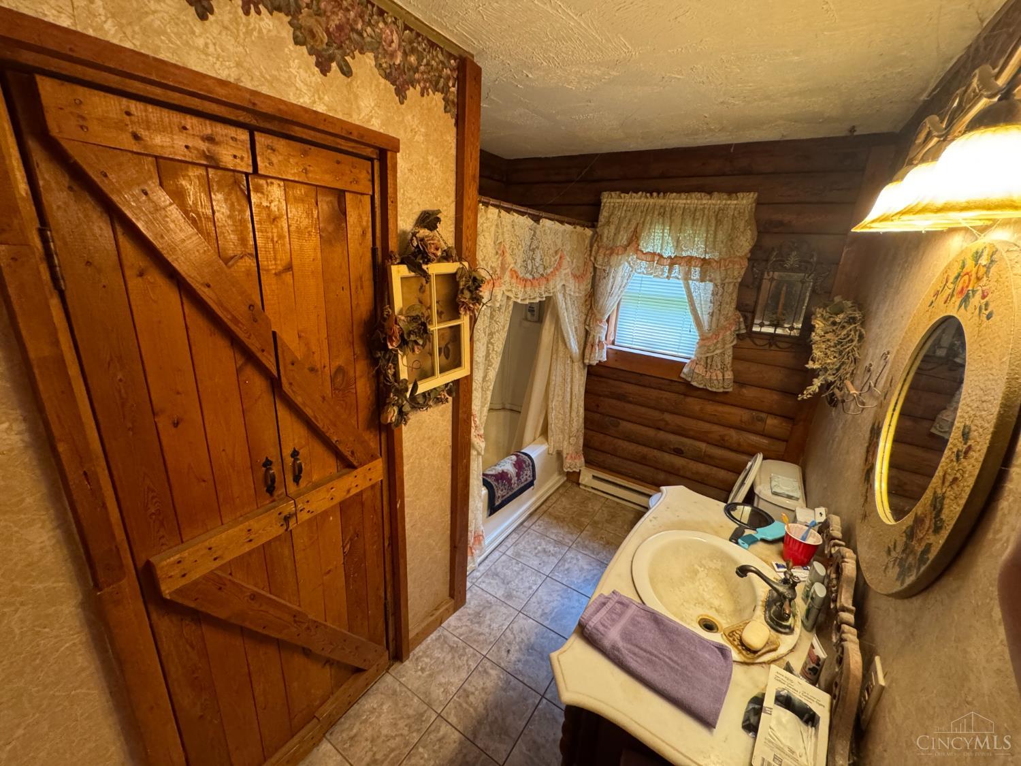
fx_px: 413
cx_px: 510
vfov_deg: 85.7
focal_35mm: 14
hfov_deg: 102.1
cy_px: 383
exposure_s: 1/60
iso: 800
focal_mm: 2.22
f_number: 2.2
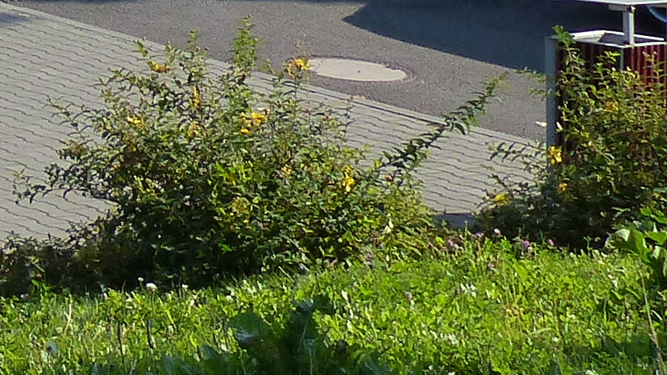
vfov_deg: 7.9
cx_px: -358
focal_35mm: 145
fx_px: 2564
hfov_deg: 13.8
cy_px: -426
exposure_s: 1/640
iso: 160
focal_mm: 5.2
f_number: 4
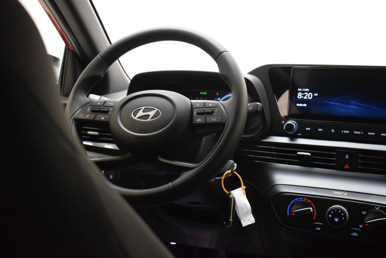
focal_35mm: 51
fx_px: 547
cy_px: 129
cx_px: 193
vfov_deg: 26.5
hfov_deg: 38.9
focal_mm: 34
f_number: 4.5
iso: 4000
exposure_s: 1/60
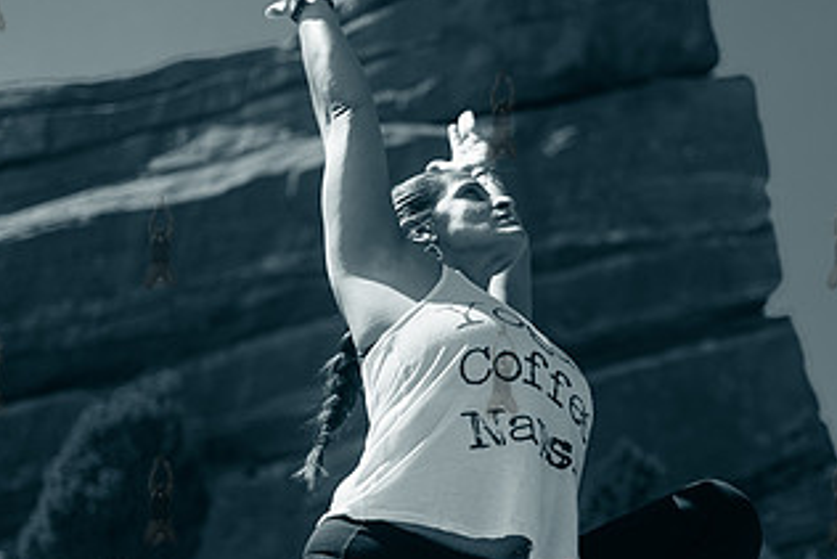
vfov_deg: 20.6
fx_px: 1535
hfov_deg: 30.4
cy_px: 370
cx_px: 501
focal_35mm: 66
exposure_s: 1/2000
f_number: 2
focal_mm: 35
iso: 100
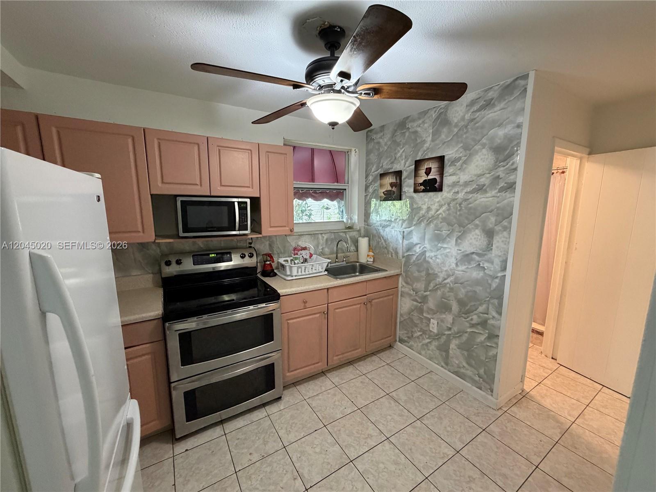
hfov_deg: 102.1
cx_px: 328
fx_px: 265
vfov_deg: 85.7
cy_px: 246
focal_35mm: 14
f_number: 2.2
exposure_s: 1/60
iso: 500
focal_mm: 2.22
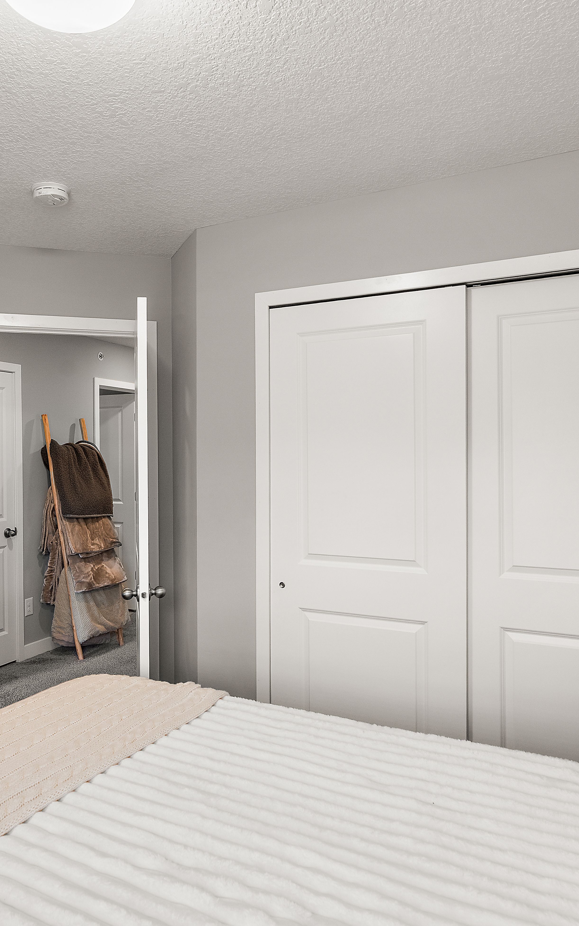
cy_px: 461
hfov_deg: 48.5
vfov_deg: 72.5
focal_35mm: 25
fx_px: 631
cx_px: 195
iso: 500
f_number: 8
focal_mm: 16
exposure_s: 1/8
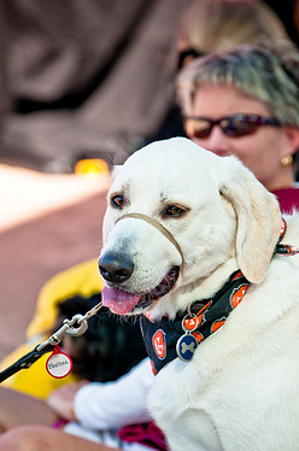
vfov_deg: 5.7
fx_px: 4514
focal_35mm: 361
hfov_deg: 3.8
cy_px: 257
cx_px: 160
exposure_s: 1/800
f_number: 5
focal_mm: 200
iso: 400
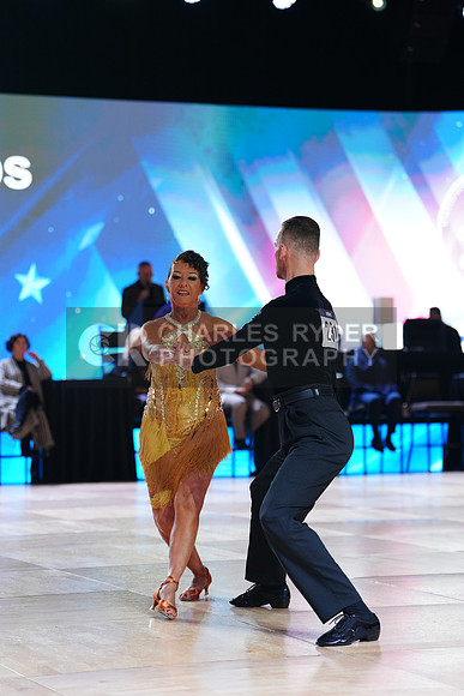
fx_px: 1893
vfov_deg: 20.8
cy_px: 348
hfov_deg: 14.0
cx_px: 232
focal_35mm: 98
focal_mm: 98
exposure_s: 1/400
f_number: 2.8
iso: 800
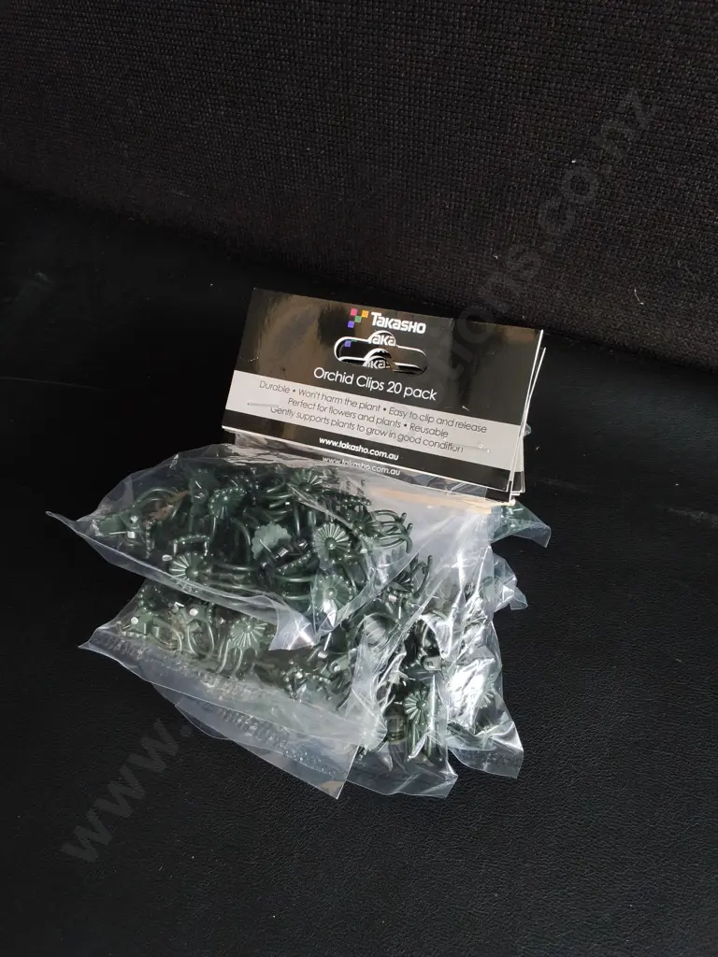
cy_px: 478
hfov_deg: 51.4
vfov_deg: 65.3
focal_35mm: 27
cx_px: 359
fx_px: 747
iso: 100
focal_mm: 2.87
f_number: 2
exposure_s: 1/100
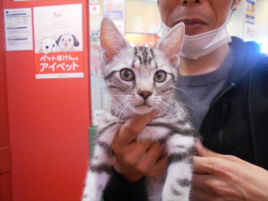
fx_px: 201
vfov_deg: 53.1
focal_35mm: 26
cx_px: 134
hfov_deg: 67.3
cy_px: 100
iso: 320
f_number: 3.2
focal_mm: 4.6
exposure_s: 1/30
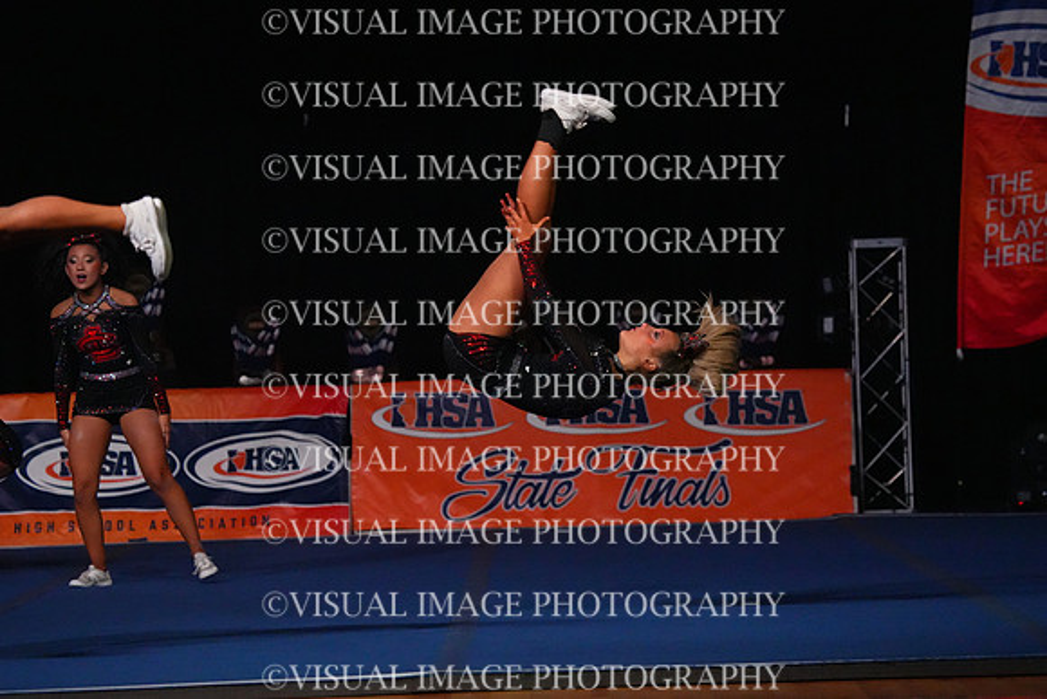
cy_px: 350
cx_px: 524
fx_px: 5818
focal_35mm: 200
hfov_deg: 10.3
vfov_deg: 6.9
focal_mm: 200
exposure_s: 1/1250
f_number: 5.6
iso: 16000
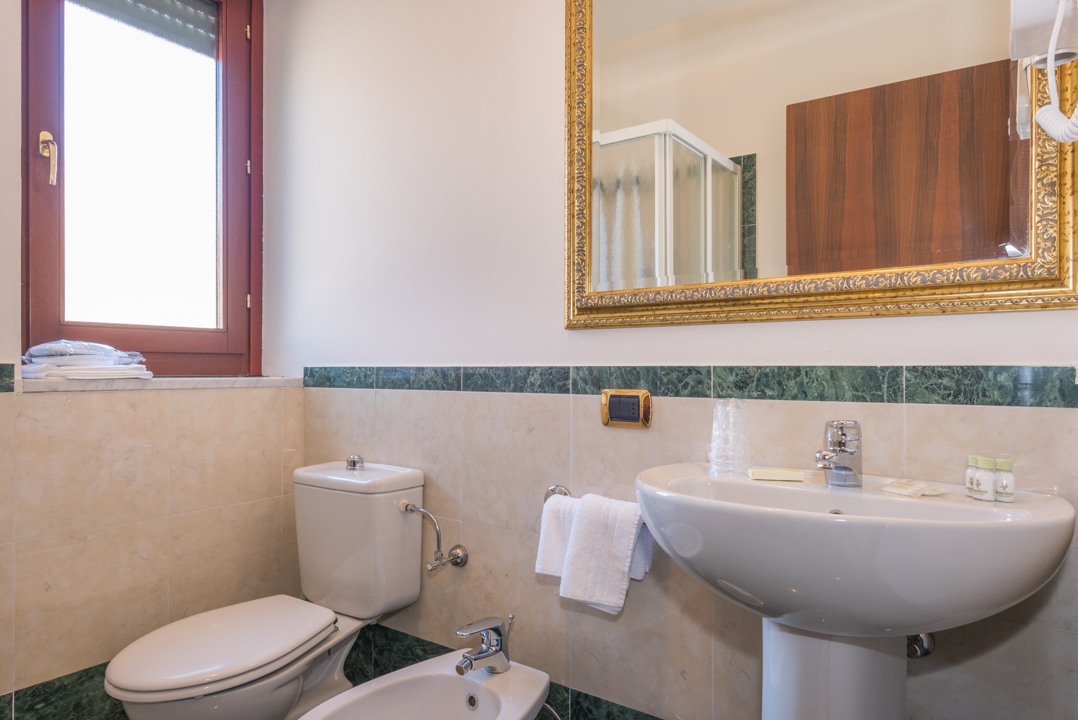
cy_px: 360
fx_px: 659
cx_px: 539
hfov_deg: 78.6
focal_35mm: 22
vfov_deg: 57.3
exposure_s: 1/1.67
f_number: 11
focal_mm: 22
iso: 100
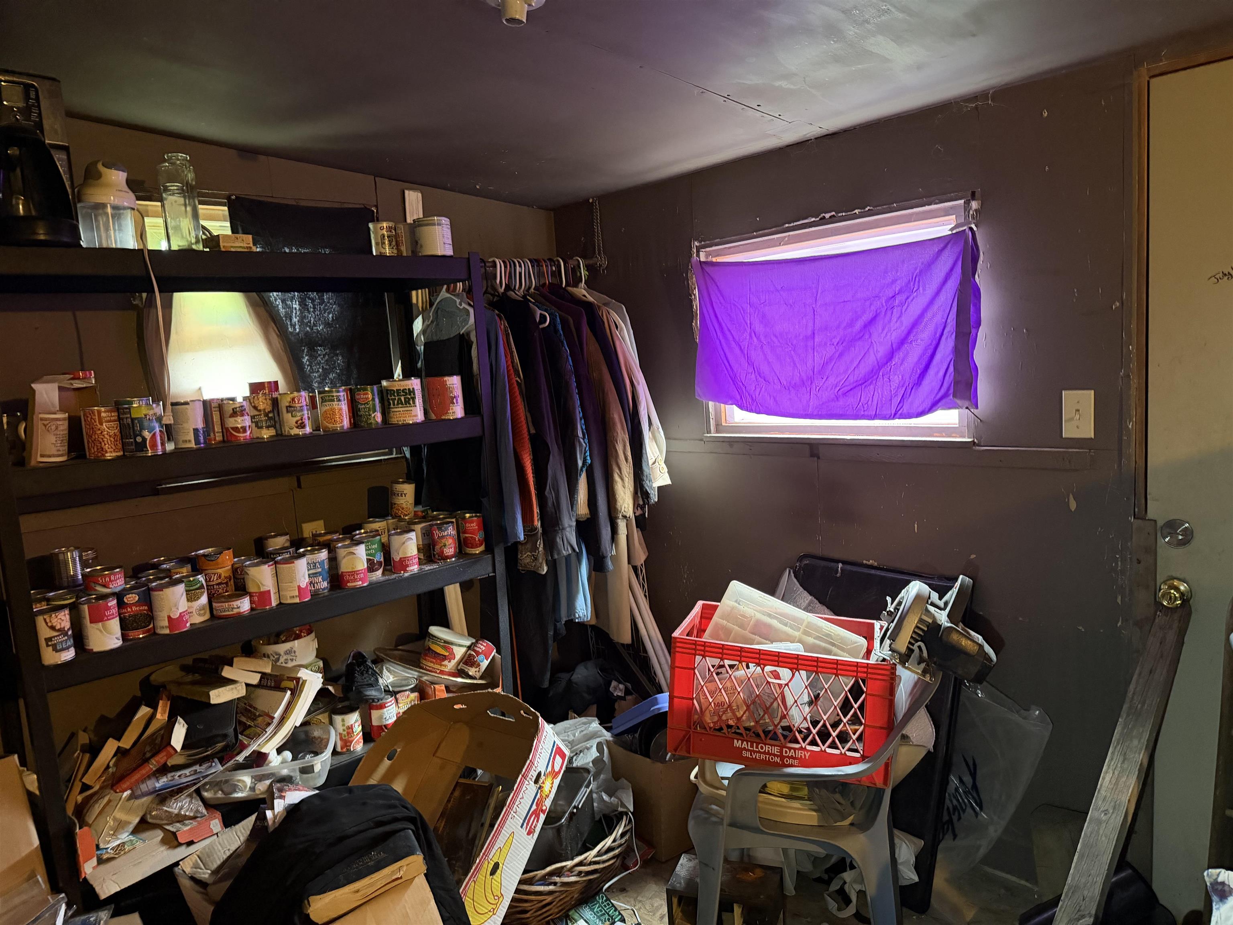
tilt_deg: -8.6
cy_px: 462
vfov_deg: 56.8
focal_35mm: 24
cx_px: 616
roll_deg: +4.9
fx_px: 855
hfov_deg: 71.6
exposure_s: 1/39
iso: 800
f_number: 1.78
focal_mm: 6.76
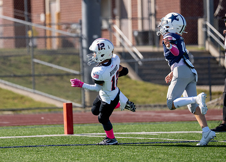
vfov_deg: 4.7
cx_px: 77
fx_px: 1975
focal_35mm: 308
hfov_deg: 6.5
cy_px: 59
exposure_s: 1/6400
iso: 320
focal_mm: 200
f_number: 2.8
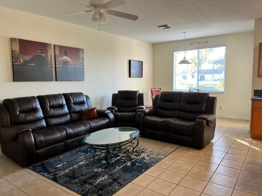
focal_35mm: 26
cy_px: 98
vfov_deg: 53.1
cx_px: 131
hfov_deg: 67.3
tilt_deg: -6.6
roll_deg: +1.1
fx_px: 197
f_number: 1.6
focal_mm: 5.1
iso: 80
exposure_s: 1/60
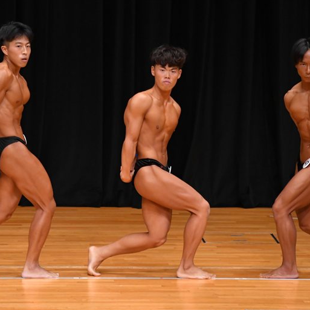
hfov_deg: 4.6
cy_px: 155
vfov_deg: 4.6
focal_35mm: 385
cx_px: 136
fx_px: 3901
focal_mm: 200
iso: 3200
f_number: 5.6
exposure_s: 1/400
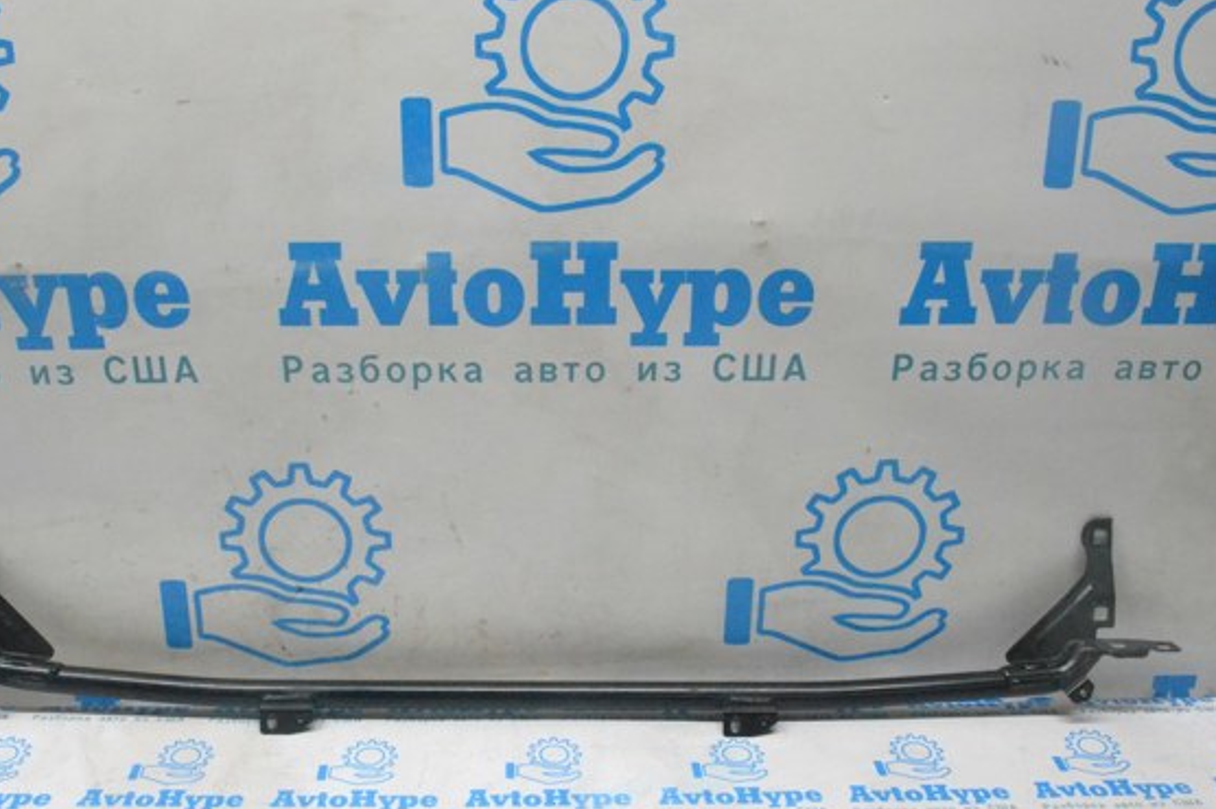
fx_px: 1283
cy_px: 411
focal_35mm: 38
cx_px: 540
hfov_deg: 50.6
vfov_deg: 35.0
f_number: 10
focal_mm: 22
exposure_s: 1/160
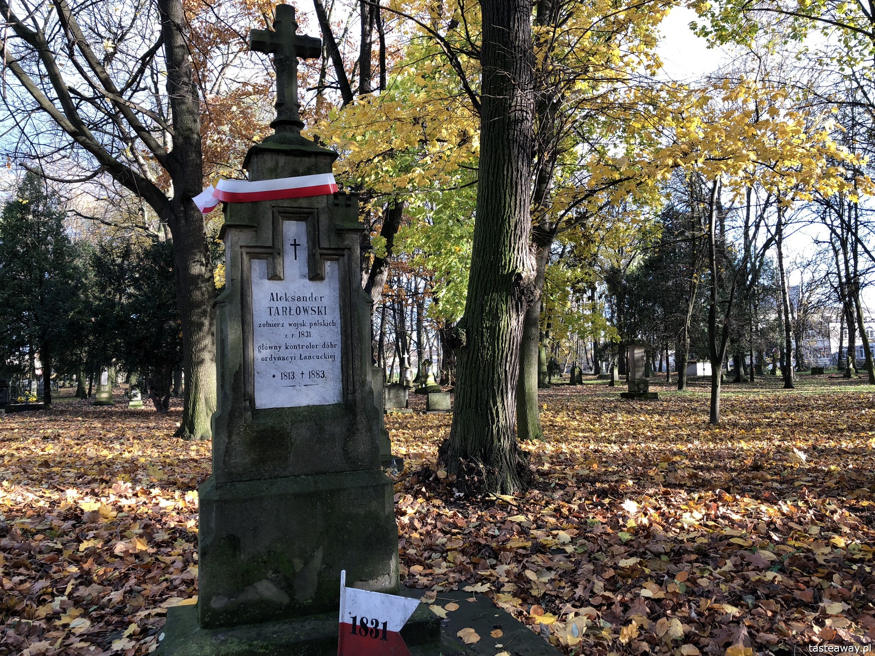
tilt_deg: +3.8
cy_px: 328
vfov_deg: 48.2
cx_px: 438
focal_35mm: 29
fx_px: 733
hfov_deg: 61.7
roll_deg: +1.8
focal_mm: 3.99
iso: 25
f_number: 1.8
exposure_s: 1/101
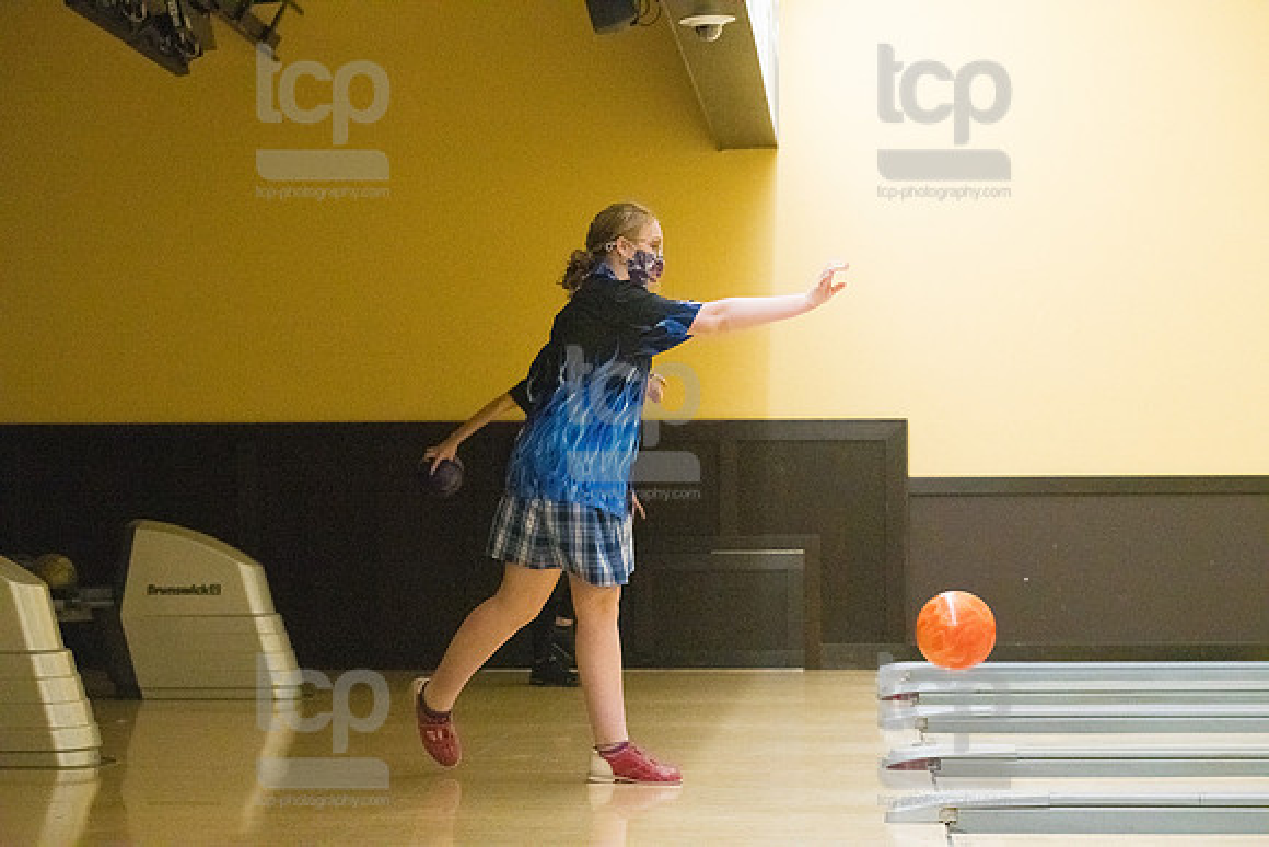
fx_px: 3032
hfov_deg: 23.6
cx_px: 634
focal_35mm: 86
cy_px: 424
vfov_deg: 15.9
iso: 10000
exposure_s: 1/1000
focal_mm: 86
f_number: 4.5
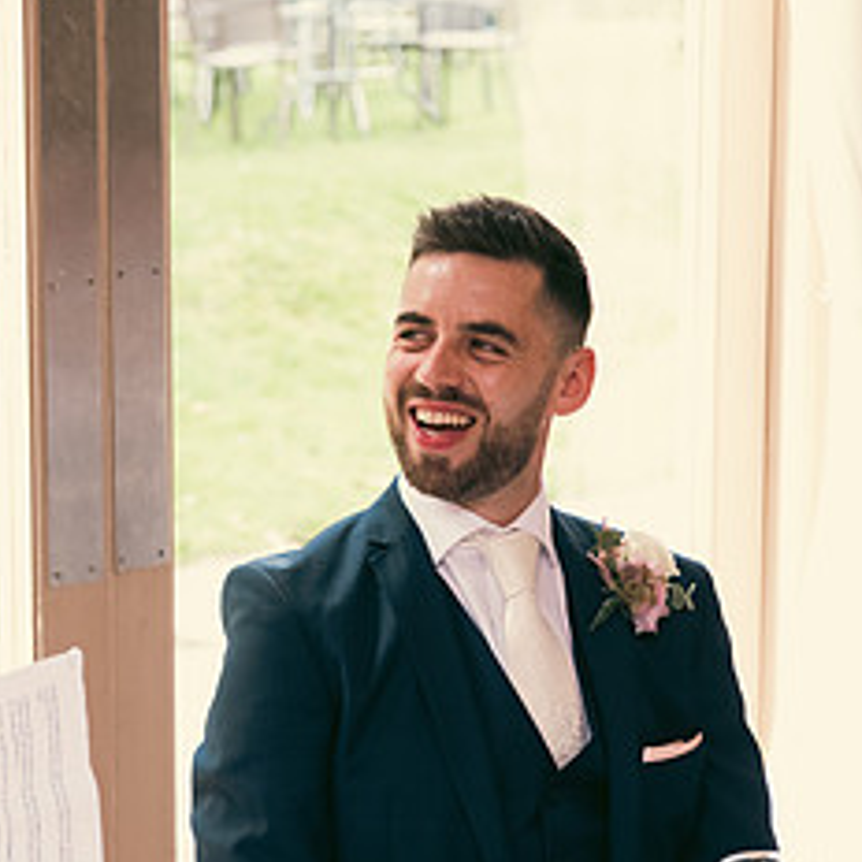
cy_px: 492
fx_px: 3353
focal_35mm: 119
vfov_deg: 14.6
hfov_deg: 14.6
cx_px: 275
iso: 640
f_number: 3.5
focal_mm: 56
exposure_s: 1/160
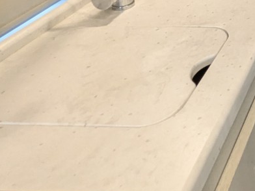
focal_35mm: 57
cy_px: -106
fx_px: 420
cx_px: 366
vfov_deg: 21.1
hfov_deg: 26.3
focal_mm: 2.35
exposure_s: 1/129
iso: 314
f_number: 2.2
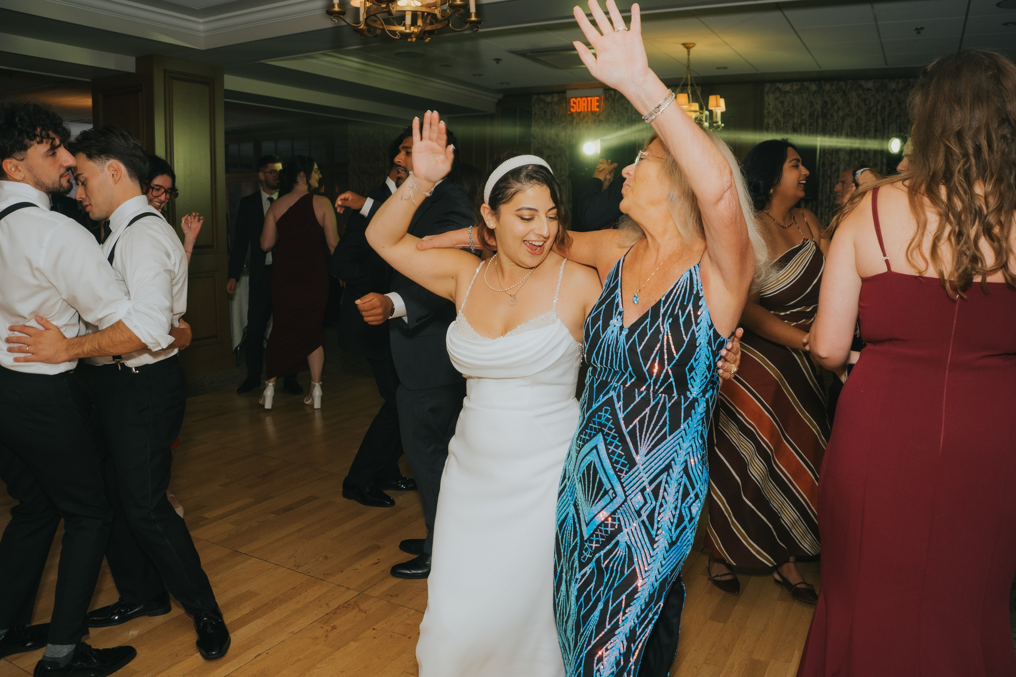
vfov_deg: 47.9
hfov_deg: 67.3
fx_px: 763
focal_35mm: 27
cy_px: 338
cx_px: 508
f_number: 2.8
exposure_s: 1/125
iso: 500
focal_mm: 13
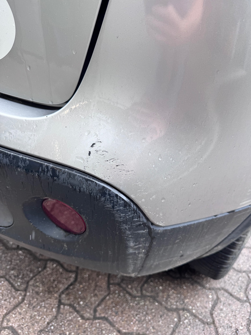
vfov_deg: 71.6
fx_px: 232
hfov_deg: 56.8
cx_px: 126
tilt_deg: -36.2
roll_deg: -6.4
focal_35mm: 24
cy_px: 168
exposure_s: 1/121
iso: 64
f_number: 1.78
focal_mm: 6.76
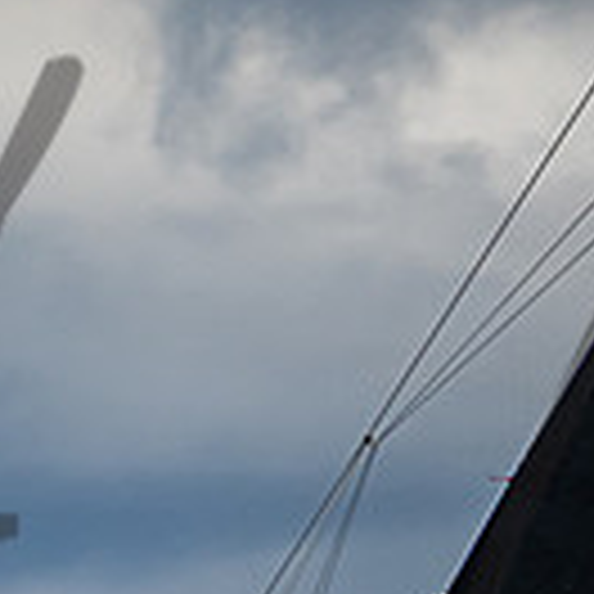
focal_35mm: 2009
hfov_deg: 0.9
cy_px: 964
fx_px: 39003
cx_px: 923
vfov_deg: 0.9
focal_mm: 400
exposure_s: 1/2500
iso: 500
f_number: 8
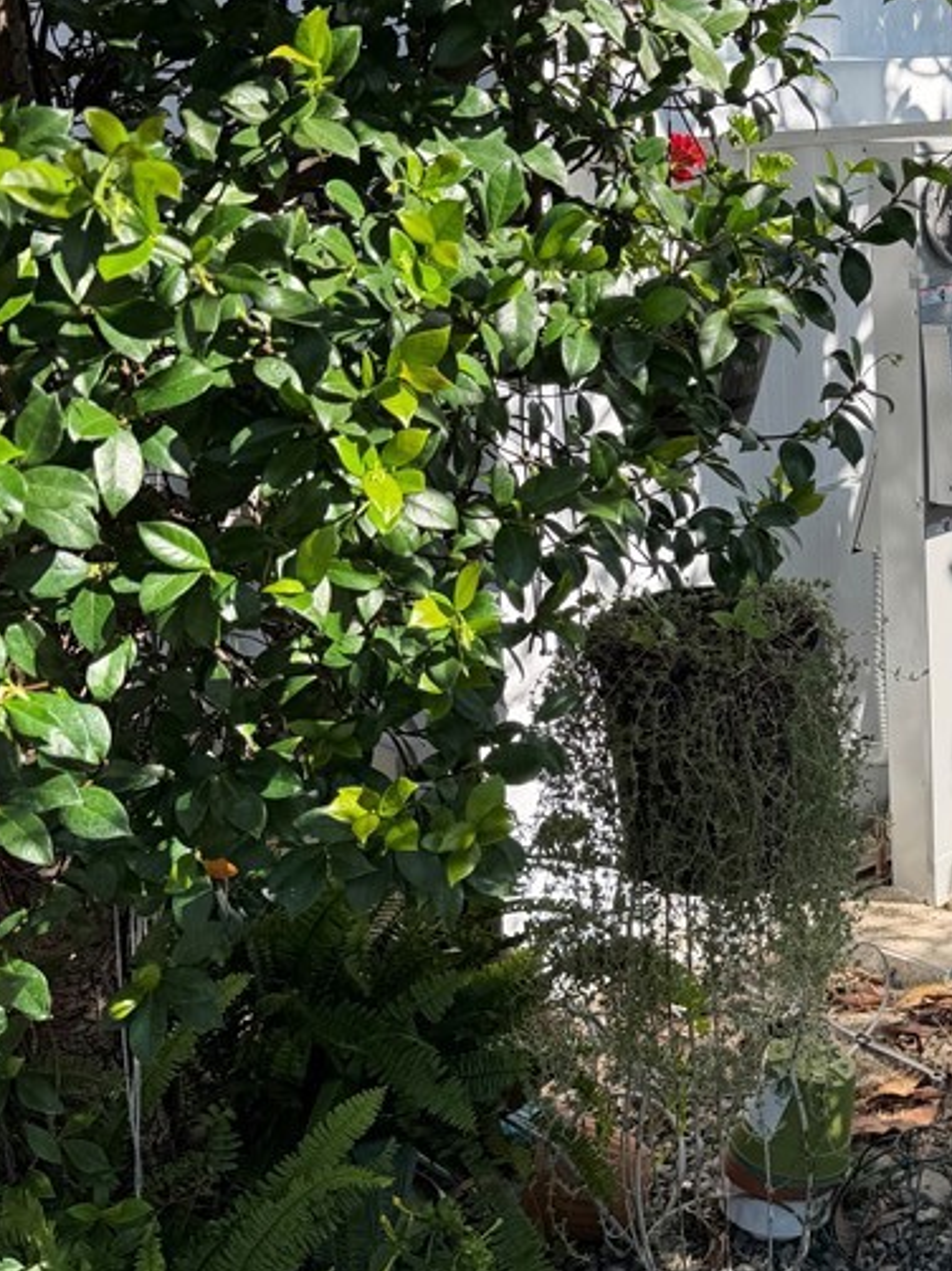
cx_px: 960
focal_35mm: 49
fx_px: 1798
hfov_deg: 27.8
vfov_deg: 38.9
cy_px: 557
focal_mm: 6.76
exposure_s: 1/1653
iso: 80
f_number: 1.78
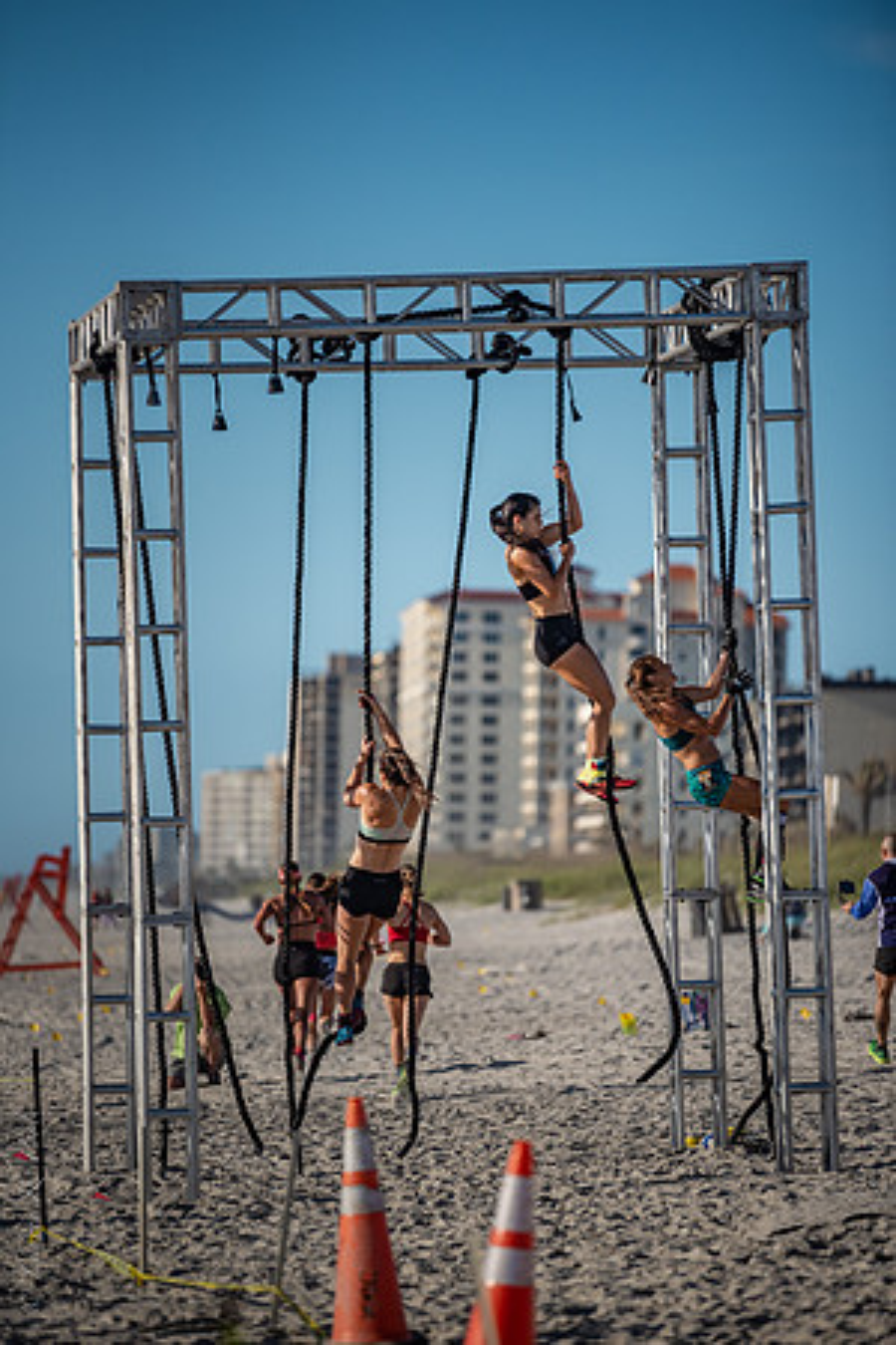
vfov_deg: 10.3
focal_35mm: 200
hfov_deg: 6.9
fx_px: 7466
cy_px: 672
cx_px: 448
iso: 250
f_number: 2.8
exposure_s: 1/4000
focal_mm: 200
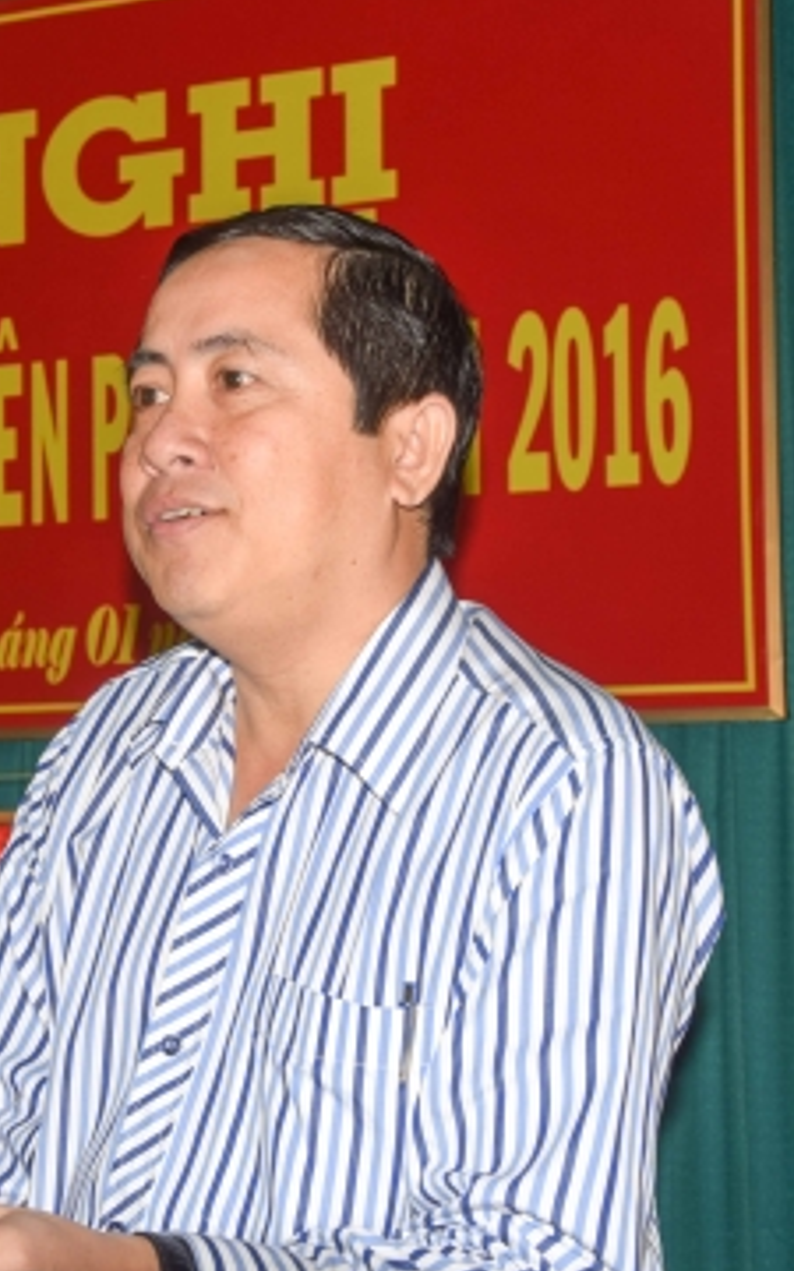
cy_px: 639
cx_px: 162
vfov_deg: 29.4
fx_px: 2424
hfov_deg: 18.4
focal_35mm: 70
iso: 180
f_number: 8
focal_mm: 30
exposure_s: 1/60
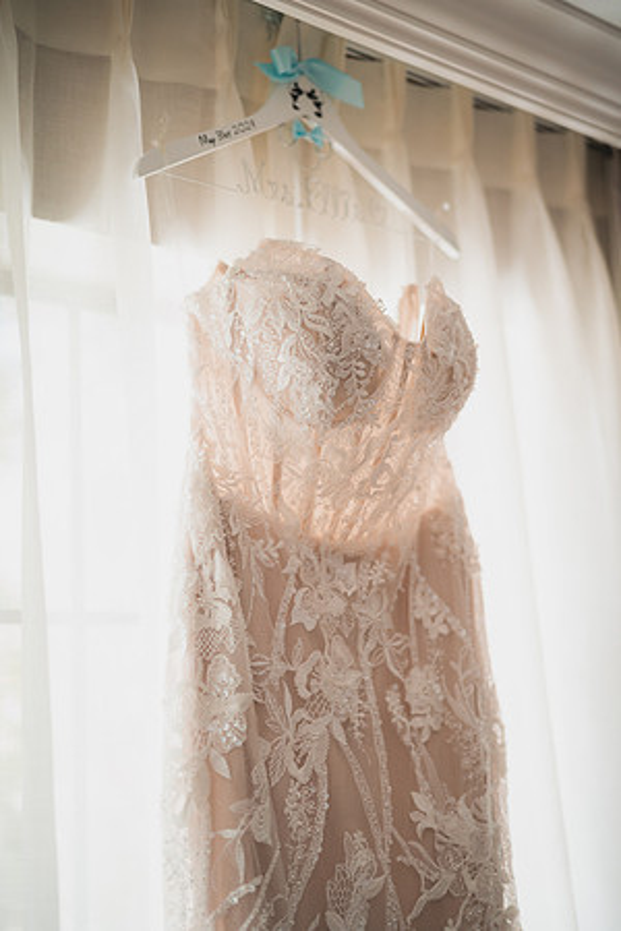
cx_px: 310
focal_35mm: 50
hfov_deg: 27.0
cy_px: 466
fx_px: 1294
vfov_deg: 39.6
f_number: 1.4
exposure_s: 1/200
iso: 400
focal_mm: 50
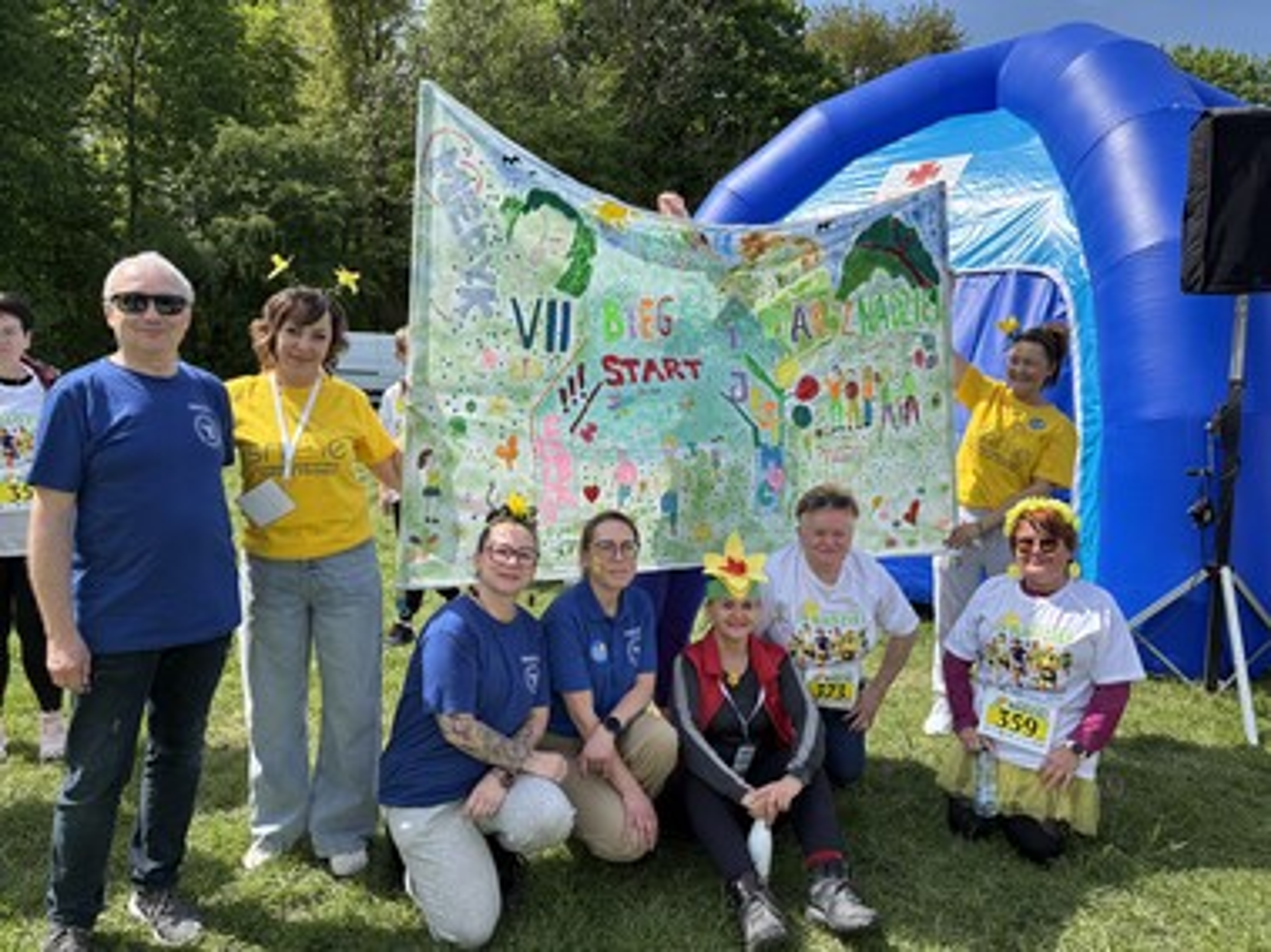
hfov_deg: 67.3
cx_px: 636
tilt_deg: -6.1
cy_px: 476
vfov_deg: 53.0
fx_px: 954
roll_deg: -0.8
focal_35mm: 26
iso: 64
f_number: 1.6
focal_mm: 5.96
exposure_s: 1/2538
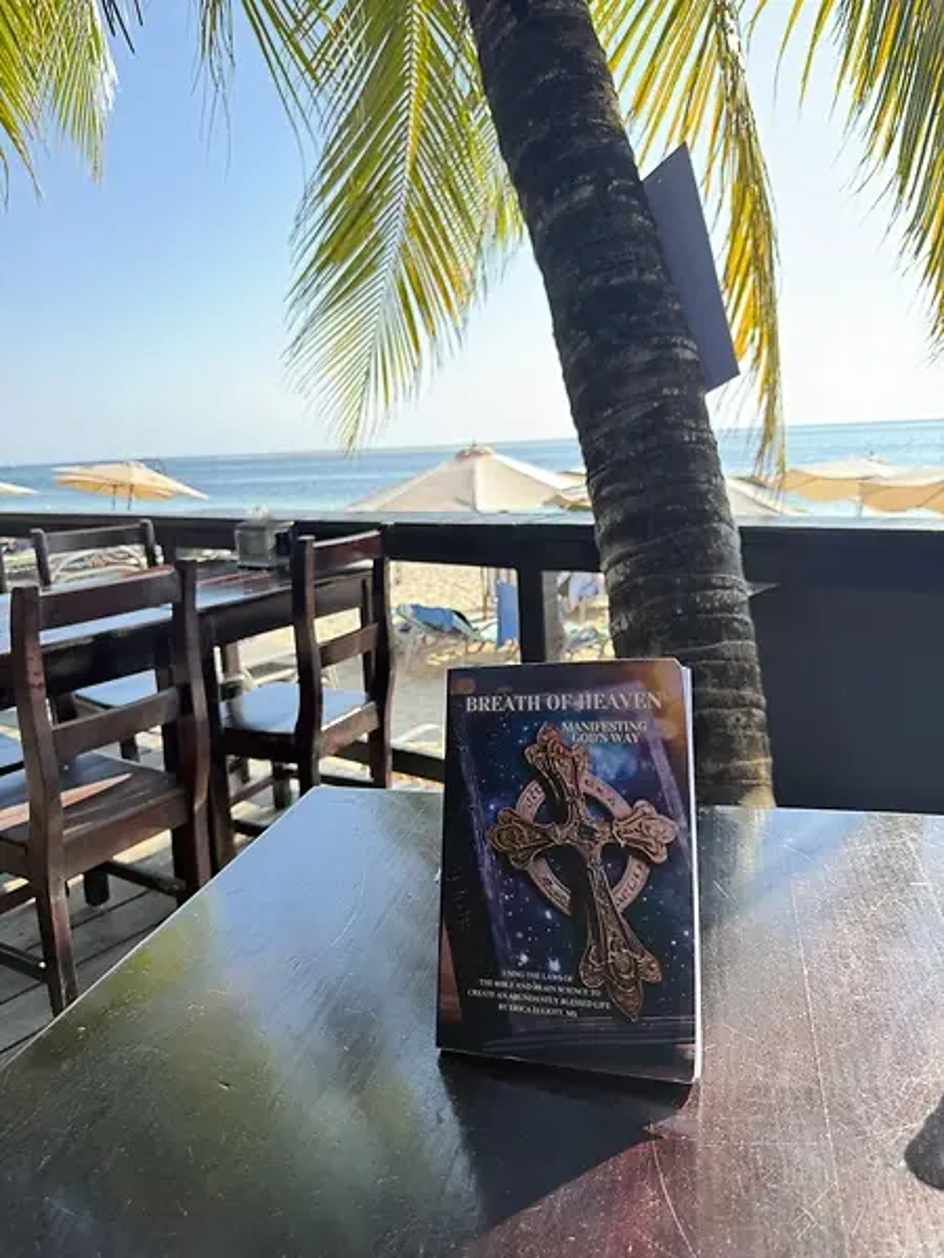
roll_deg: +4.1
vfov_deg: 71.6
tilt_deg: -12.1
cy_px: 629
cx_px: 472
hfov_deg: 56.8
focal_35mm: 24
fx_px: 873
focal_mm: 6.76
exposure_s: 1/445
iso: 100
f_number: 1.78
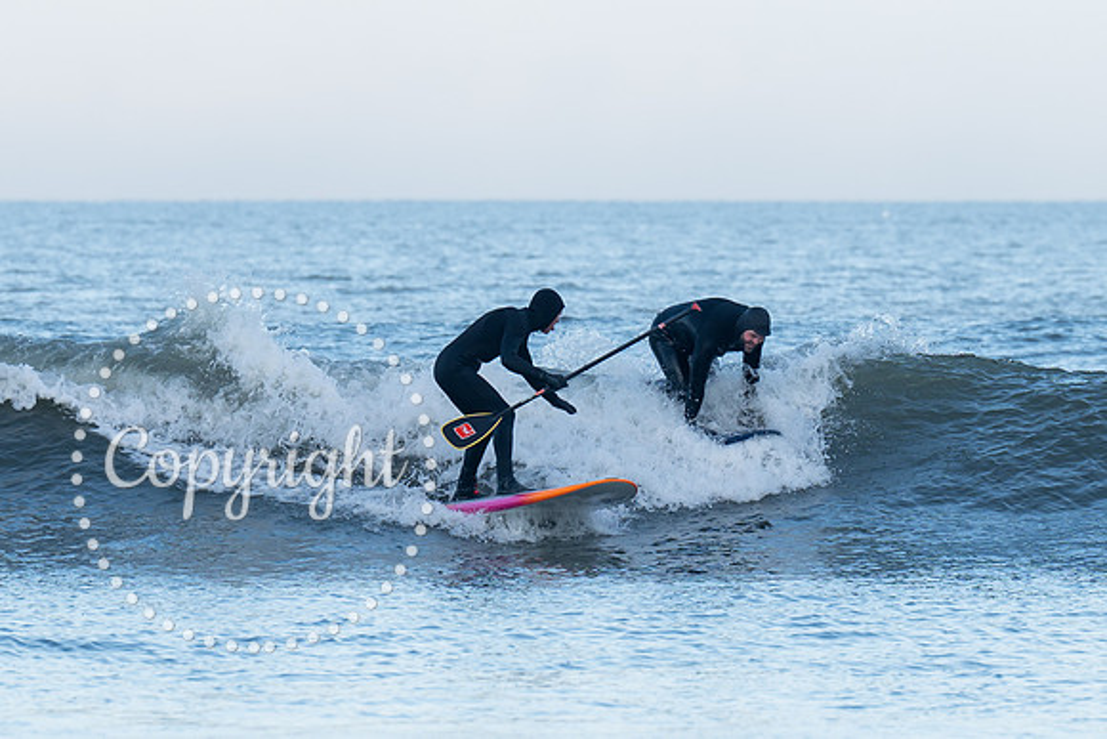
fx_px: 13996
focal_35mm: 455
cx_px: 683
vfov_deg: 3.0
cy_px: 359
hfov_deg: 4.5
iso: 250
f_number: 4
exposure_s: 1/1000
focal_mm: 200
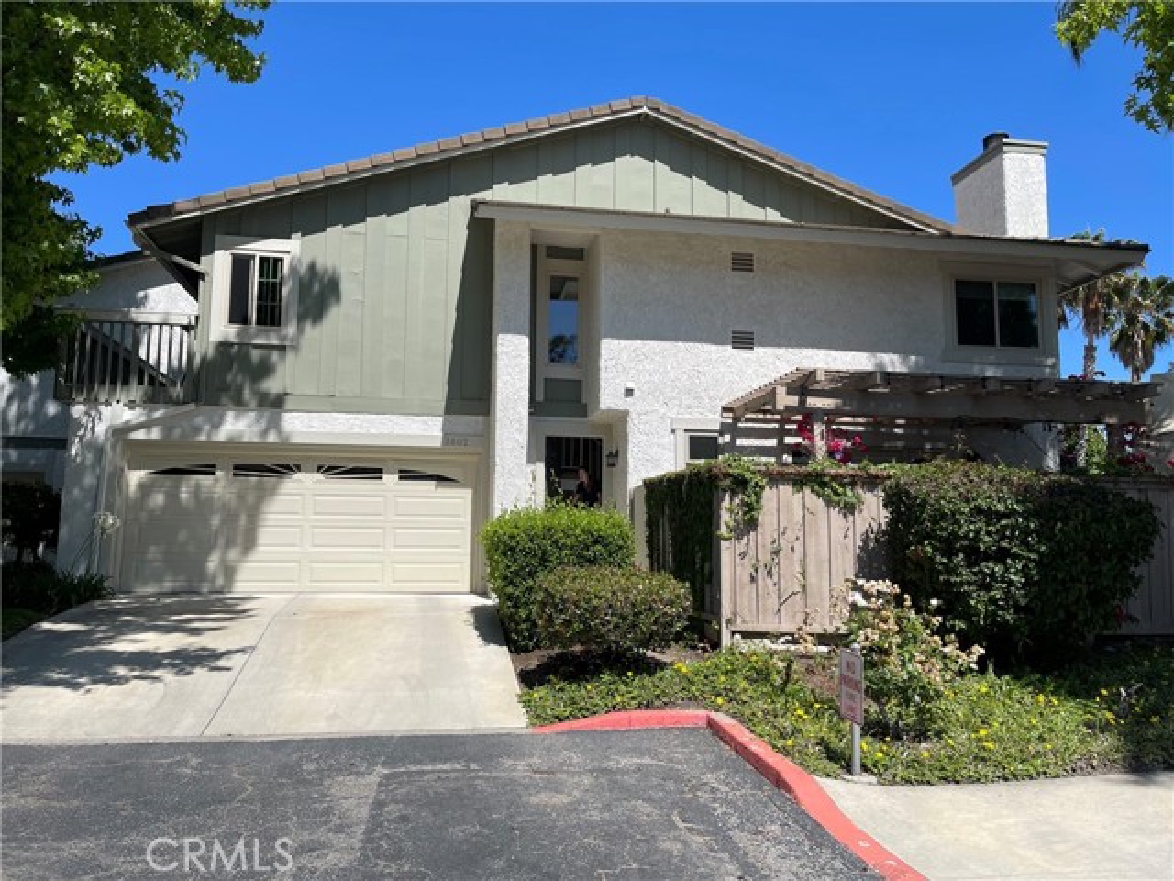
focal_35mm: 26
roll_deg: -0.3
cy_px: 440
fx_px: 882
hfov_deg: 67.3
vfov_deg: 53.1
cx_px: 587
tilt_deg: +7.3
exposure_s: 1/4525
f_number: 1.6
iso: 32
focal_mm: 5.1
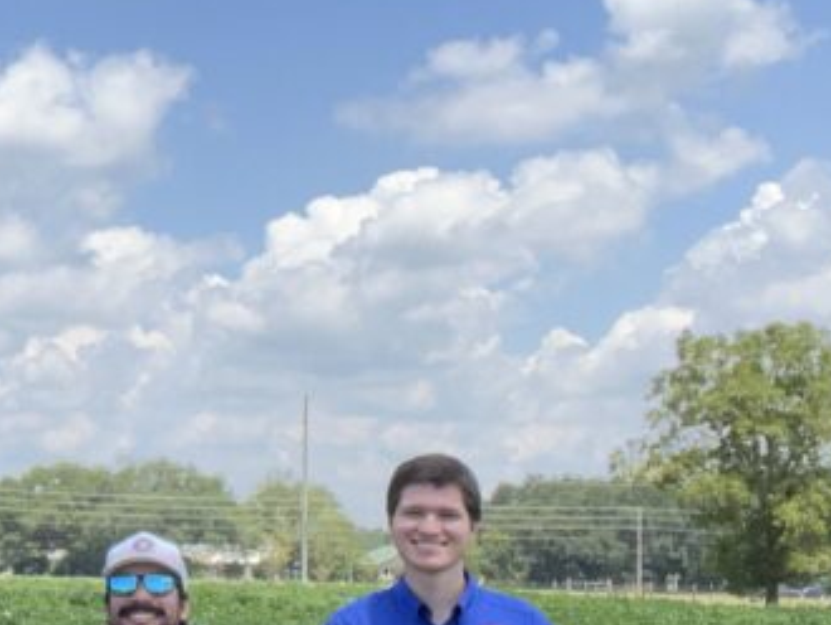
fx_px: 2234
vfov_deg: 15.9
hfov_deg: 19.5
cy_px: 370
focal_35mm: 93
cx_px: -227
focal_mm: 2.71
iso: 32
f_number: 2.2
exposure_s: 1/772
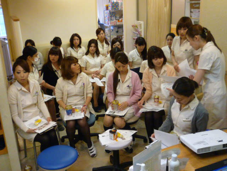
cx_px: 114
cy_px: 86
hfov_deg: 47.9
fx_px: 256
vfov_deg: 36.8
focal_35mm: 39
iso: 200
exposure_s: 1/30
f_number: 2.8
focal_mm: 4.4
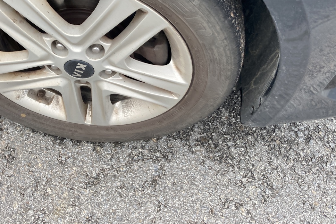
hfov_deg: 48.2
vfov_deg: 32.7
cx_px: 136
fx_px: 373
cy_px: 53
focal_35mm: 40
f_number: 1.8
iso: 20
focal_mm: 3.99
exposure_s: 1/255
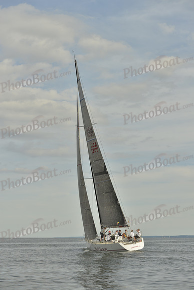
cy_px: 145
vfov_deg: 27.0
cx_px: 97
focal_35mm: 75
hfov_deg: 18.2
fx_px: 606
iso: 200
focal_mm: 75
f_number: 6.3
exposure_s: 1/1250
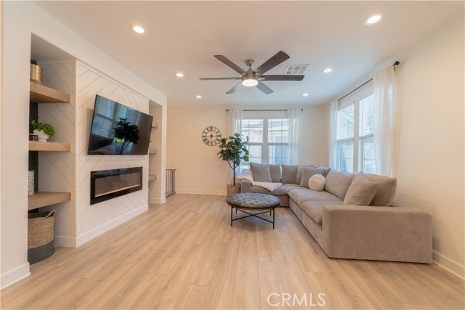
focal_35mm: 14
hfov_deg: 104.2
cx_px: 232
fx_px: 181
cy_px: 155
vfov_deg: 81.2
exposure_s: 1/30
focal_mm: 14
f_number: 5.6
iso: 400
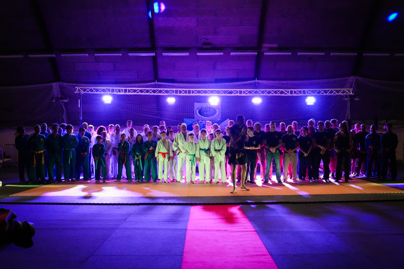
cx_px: 202
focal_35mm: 36
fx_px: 404
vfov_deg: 36.9
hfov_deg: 53.1
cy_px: 134
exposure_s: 1/80
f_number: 4
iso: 6400
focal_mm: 24
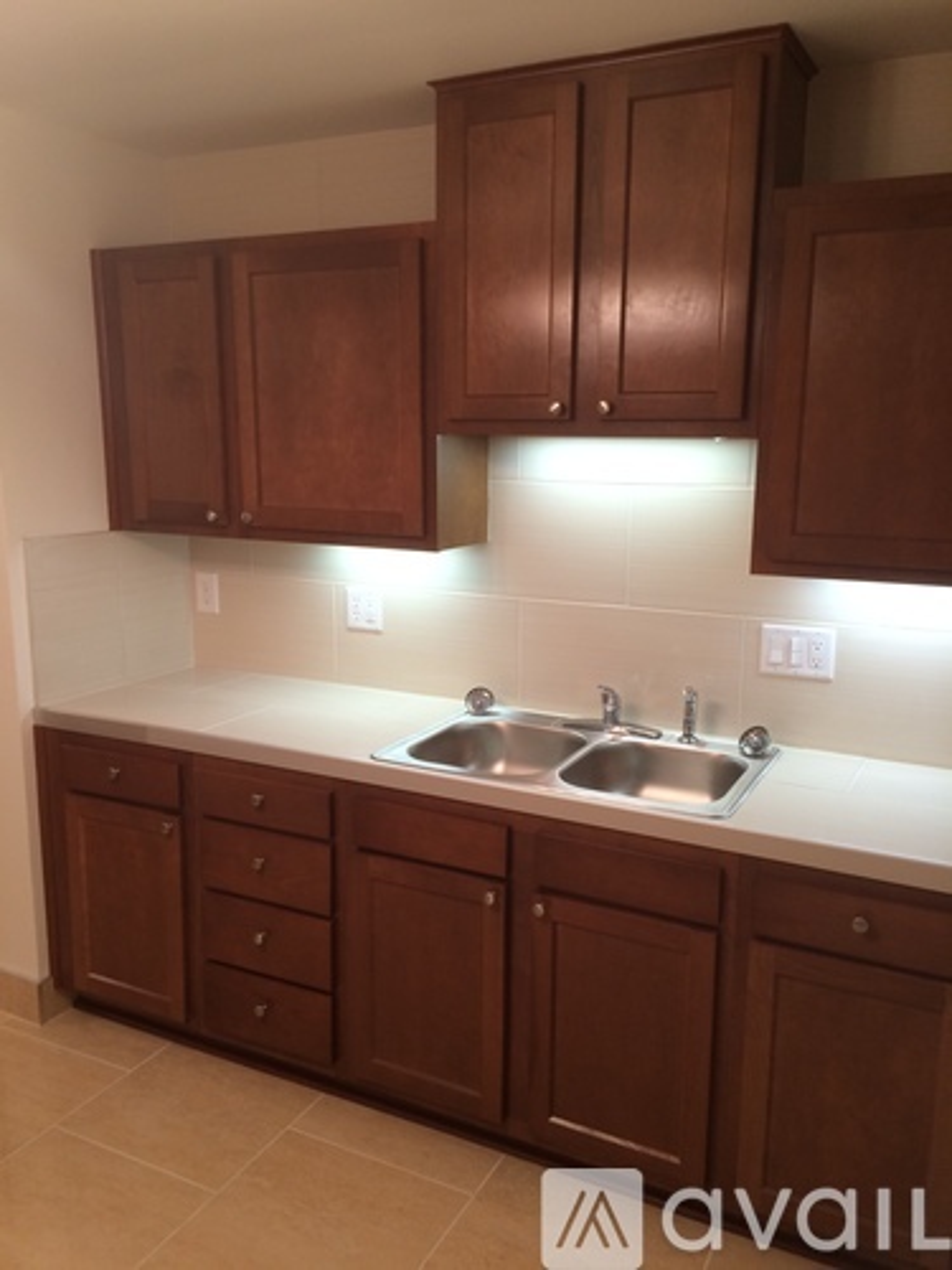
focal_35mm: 29
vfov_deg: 61.7
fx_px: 1063
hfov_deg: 48.2
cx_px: 476
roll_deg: +0.0
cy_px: 635
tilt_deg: -12.1
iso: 50
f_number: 2.2
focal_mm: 4.15
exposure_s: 1/30
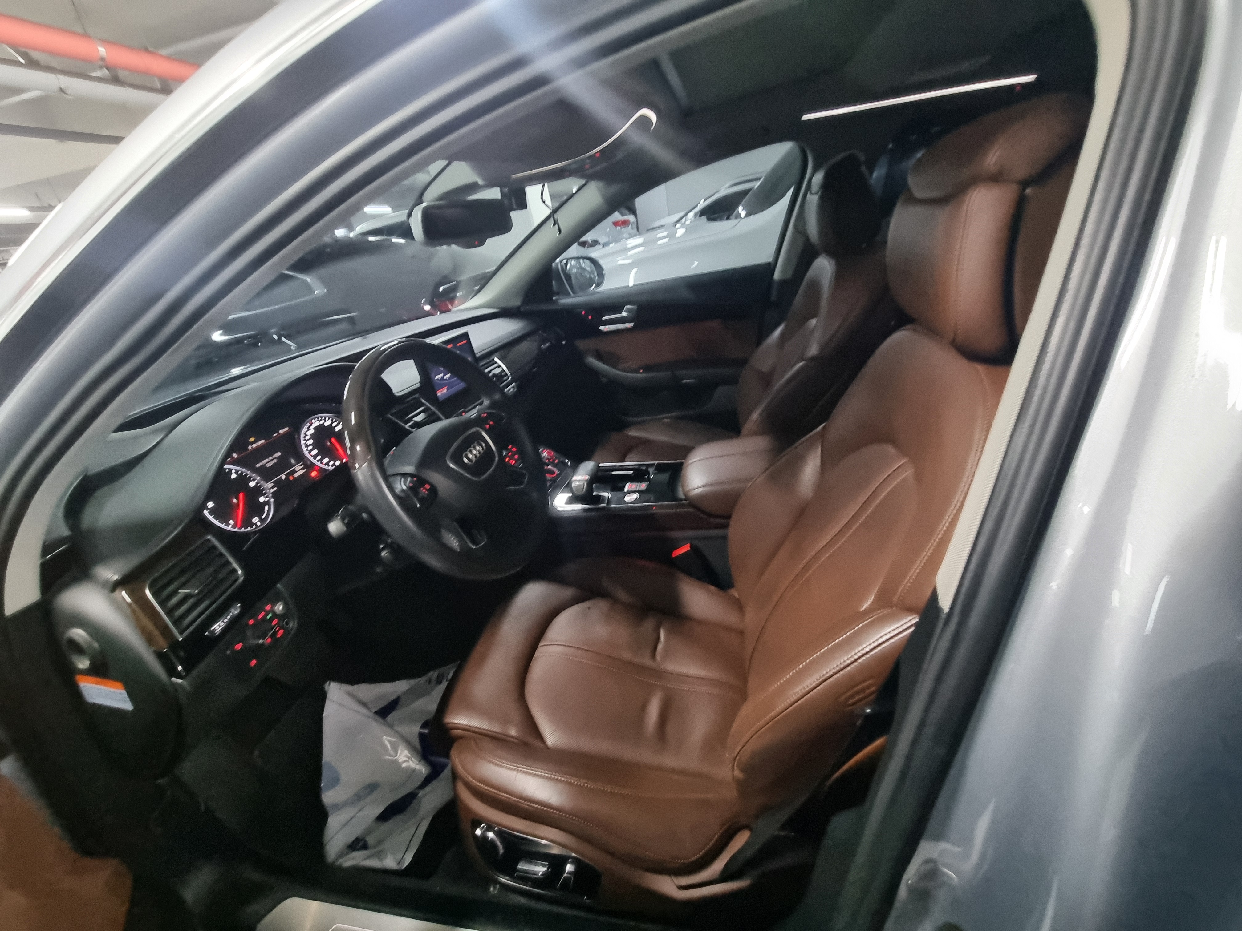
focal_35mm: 13
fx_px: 466
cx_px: 621
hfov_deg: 106.2
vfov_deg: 89.9
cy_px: 466
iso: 800
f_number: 2.2
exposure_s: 1/24
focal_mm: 2.2
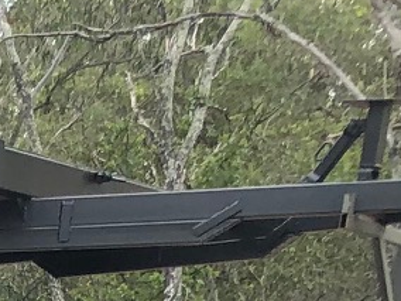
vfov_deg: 6.6
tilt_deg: -11.4
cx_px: -813
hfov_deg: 8.3
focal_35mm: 199
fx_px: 2305
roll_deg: -1.8
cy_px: 1010
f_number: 1.8
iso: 20
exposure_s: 1/249
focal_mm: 4
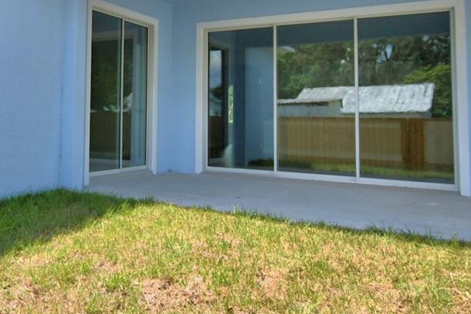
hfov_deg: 47.3
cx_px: 106
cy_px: 76
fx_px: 510
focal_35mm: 39
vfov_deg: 33.5
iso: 100
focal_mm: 10
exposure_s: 1/1250
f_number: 4.5
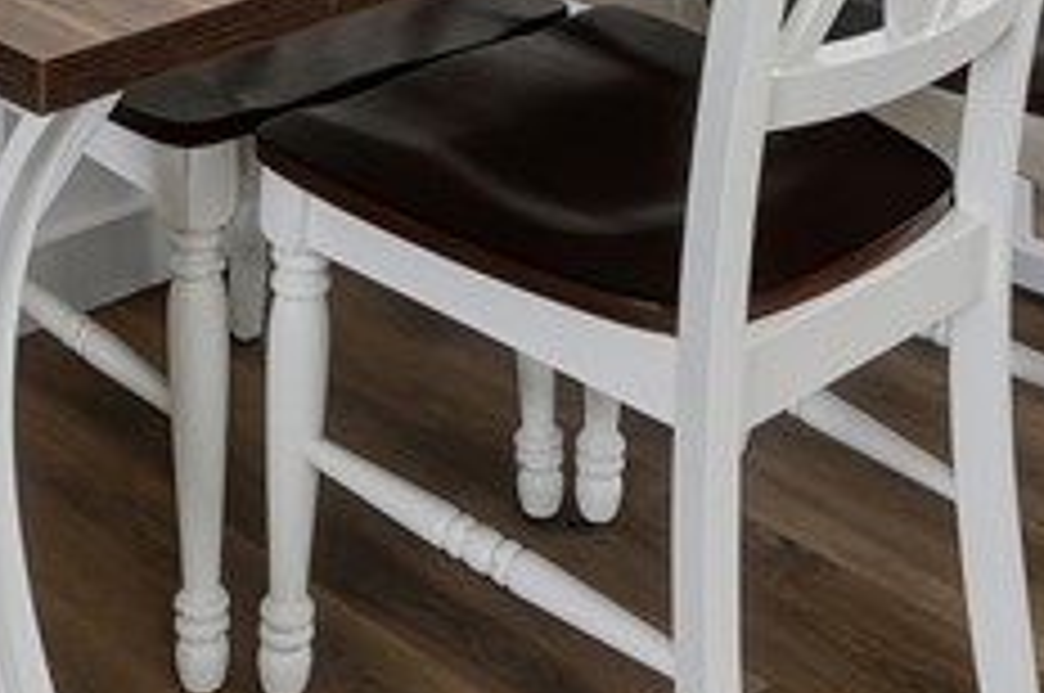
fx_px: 2172
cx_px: 414
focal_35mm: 75
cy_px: -806
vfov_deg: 14.3
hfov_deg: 27.0
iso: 400
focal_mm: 16
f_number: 9
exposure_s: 1/50
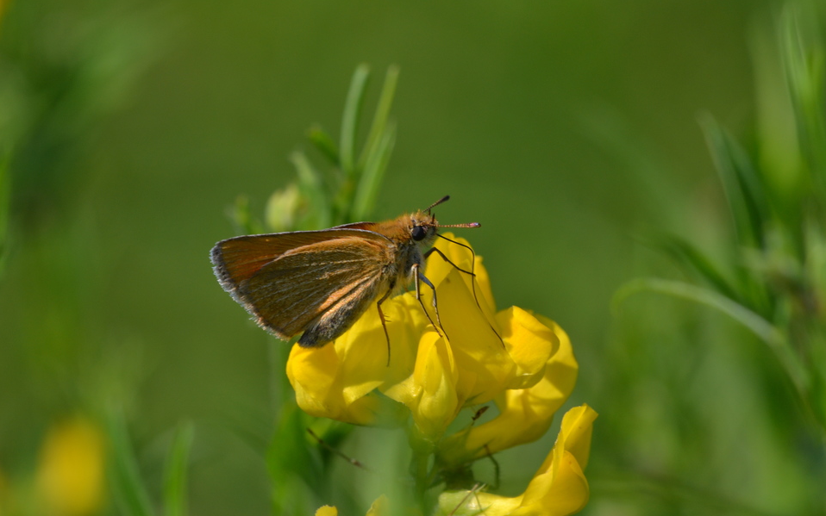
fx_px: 6383
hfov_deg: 7.4
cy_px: 253
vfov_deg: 4.6
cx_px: 413
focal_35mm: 284
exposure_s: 1/250
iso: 220
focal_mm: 185
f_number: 8
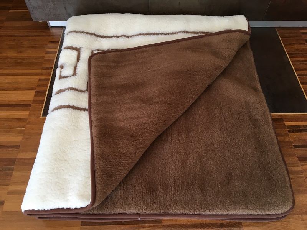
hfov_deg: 61.7
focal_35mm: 29
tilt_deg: -57.9
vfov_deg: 48.2
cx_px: 154
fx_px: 257
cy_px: 115
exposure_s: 1/33
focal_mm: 4.15
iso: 64
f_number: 2.2
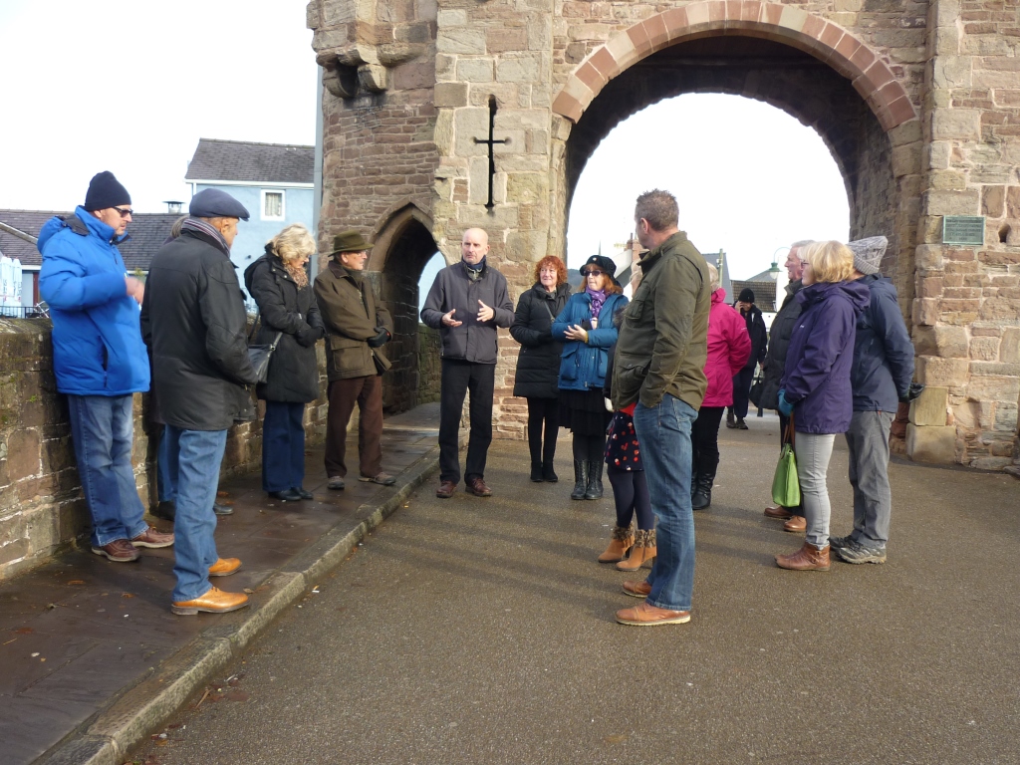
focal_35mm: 33
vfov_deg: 42.9
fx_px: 972
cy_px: 382
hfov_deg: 55.4
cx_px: 510
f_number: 2.8
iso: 80
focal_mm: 5.5
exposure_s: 1/125
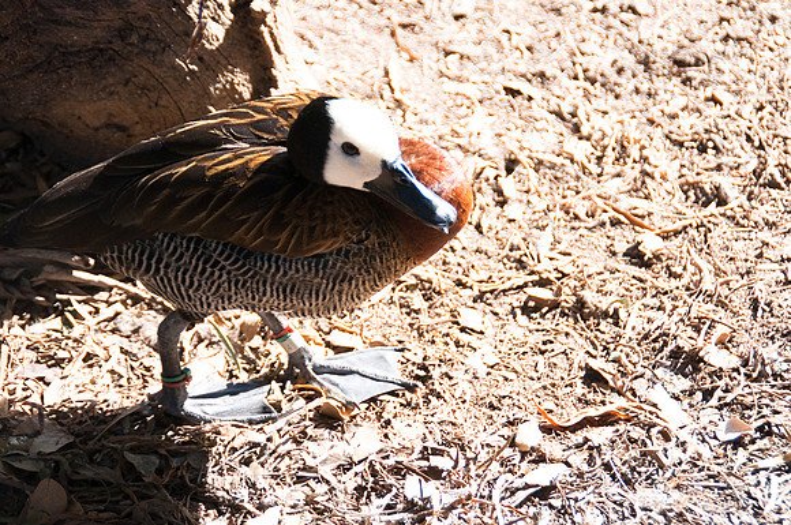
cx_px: 396
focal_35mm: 117
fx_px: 2567
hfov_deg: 17.5
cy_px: 262
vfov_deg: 11.7
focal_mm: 78
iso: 1000
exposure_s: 1/1000
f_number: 5.3
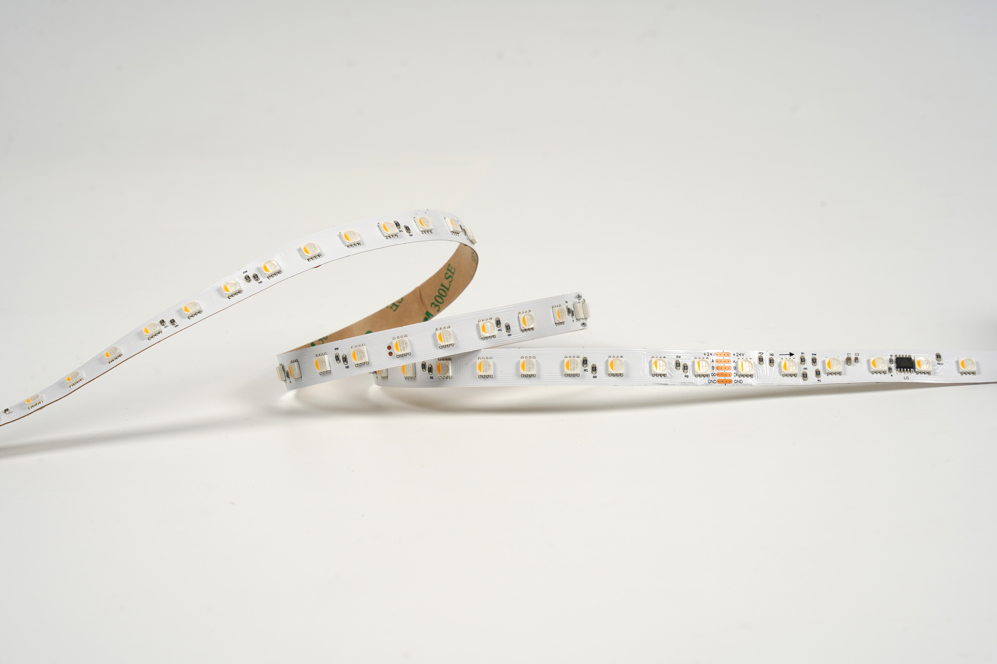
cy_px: 332
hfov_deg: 15.1
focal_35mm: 136
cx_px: 498
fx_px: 3766
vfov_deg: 10.1
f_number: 14
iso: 100
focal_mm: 136
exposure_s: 1/125
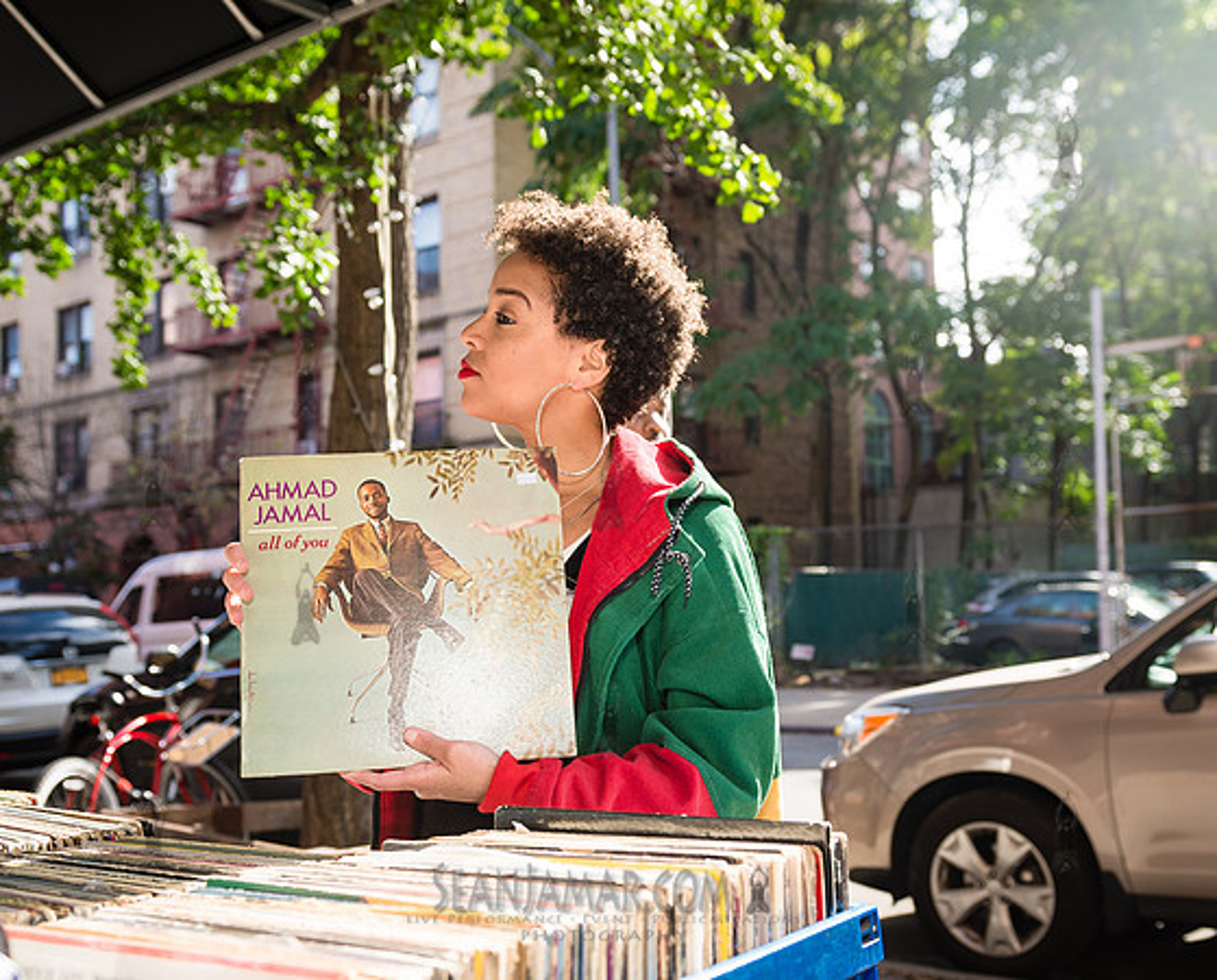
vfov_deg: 36.7
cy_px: 519
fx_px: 1478
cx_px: 661
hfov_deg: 44.7
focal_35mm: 41
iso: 250
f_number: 4
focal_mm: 31
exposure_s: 1/400
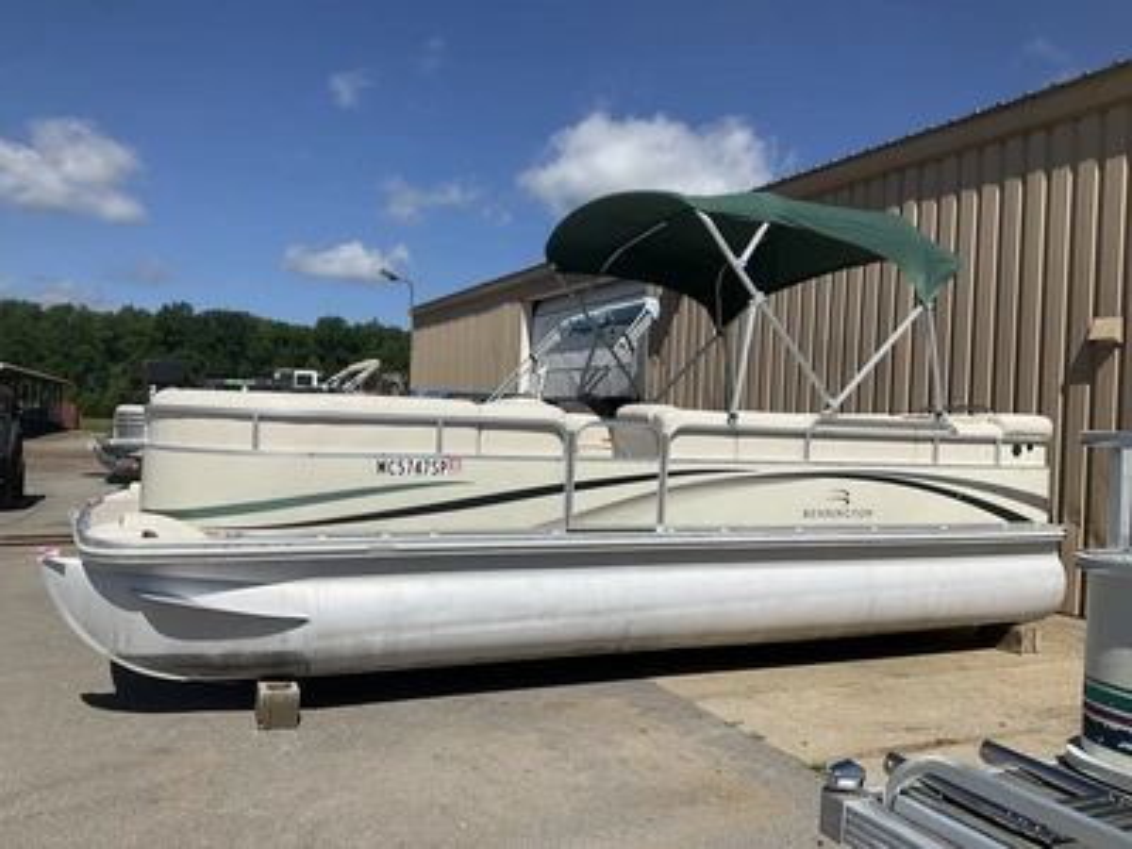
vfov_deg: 48.2
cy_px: 424
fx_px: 948
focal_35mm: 29
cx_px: 566
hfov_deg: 61.7
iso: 25
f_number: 1.8
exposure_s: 1/4785
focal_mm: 3
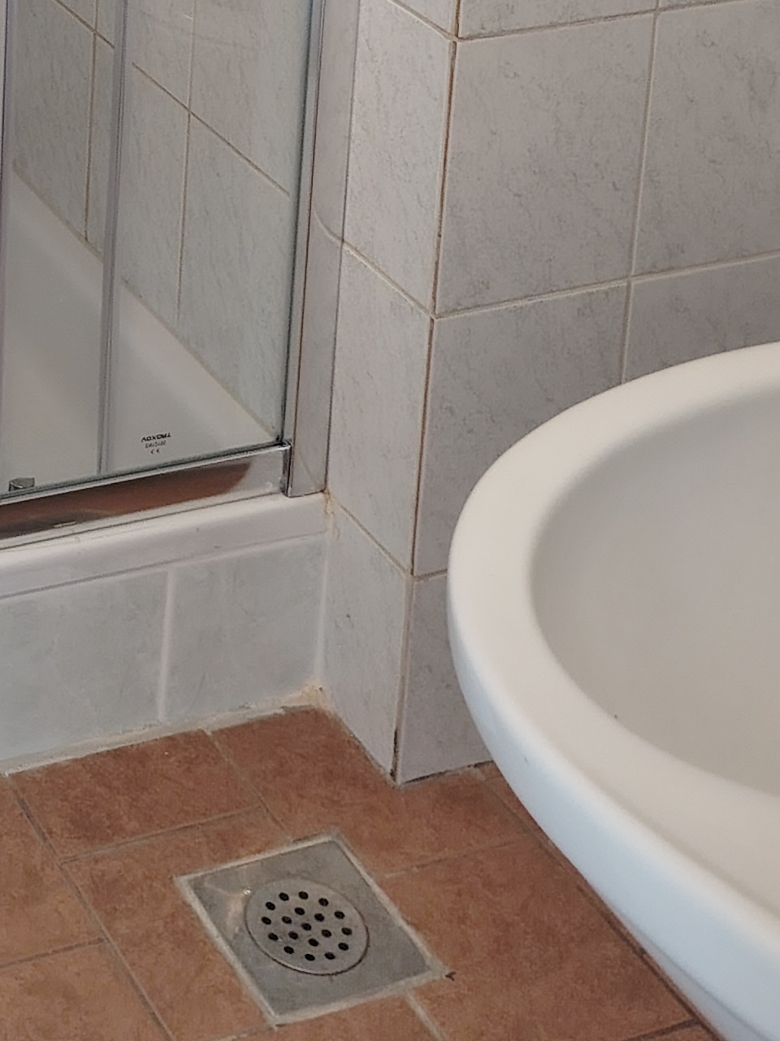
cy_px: -404
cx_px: -284
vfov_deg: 22.5
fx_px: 2253
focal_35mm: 75
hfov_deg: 18.1
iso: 725
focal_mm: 5.25
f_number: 1.75
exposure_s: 1/33.3
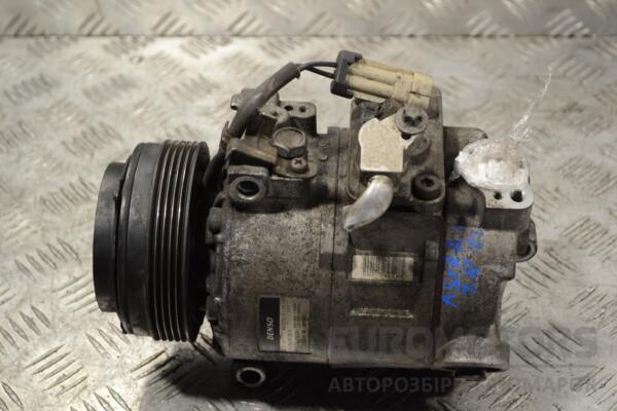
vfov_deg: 20.2
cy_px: 206
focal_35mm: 68
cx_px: 308
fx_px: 1157
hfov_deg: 29.9
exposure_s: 1/30
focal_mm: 45
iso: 220
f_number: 5.3
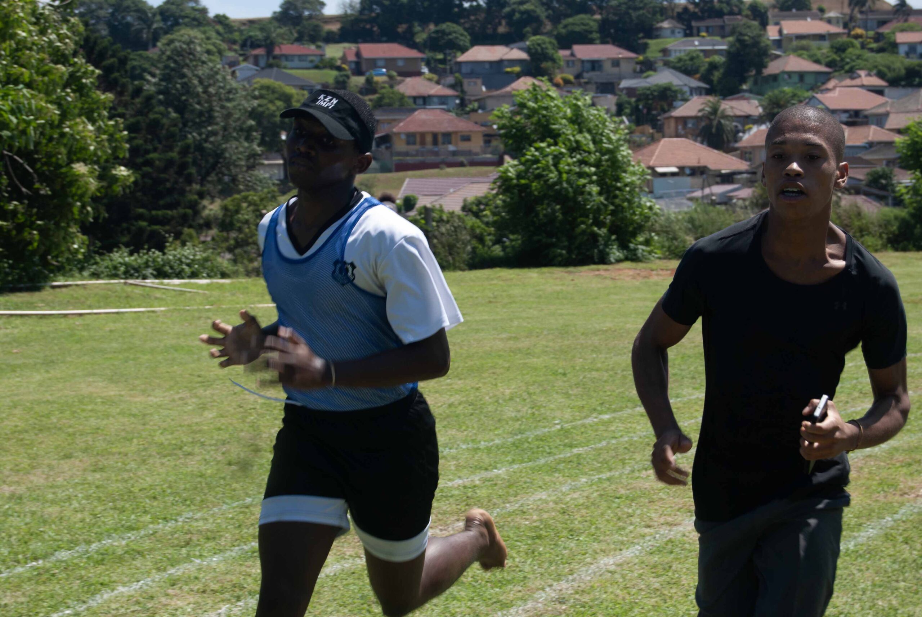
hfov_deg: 24.6
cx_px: 461
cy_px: 308
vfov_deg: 16.6
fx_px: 2116
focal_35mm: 82
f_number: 7.1
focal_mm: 55
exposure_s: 1/200
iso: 100
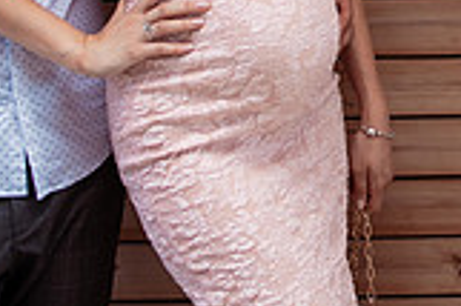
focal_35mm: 138
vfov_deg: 9.7
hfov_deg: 14.5
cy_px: -137
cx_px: 515
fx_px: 1765
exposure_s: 1/400
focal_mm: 35
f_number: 3.2
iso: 160
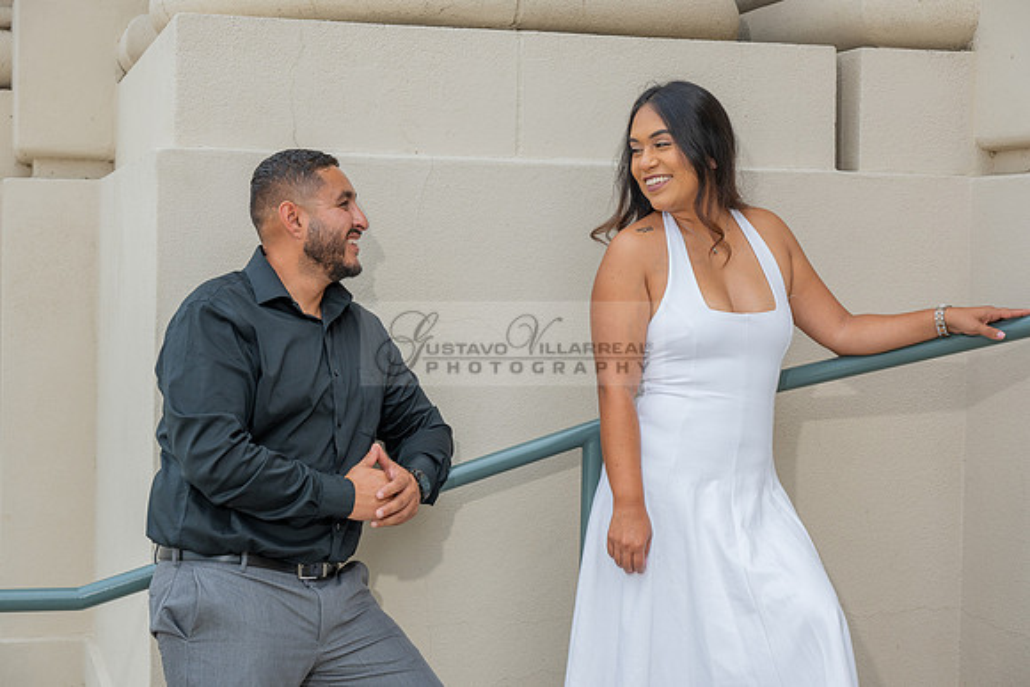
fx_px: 1946
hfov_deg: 29.6
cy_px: 344
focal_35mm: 68
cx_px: 515
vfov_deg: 20.0
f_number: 8
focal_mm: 68
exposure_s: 1/160
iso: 200
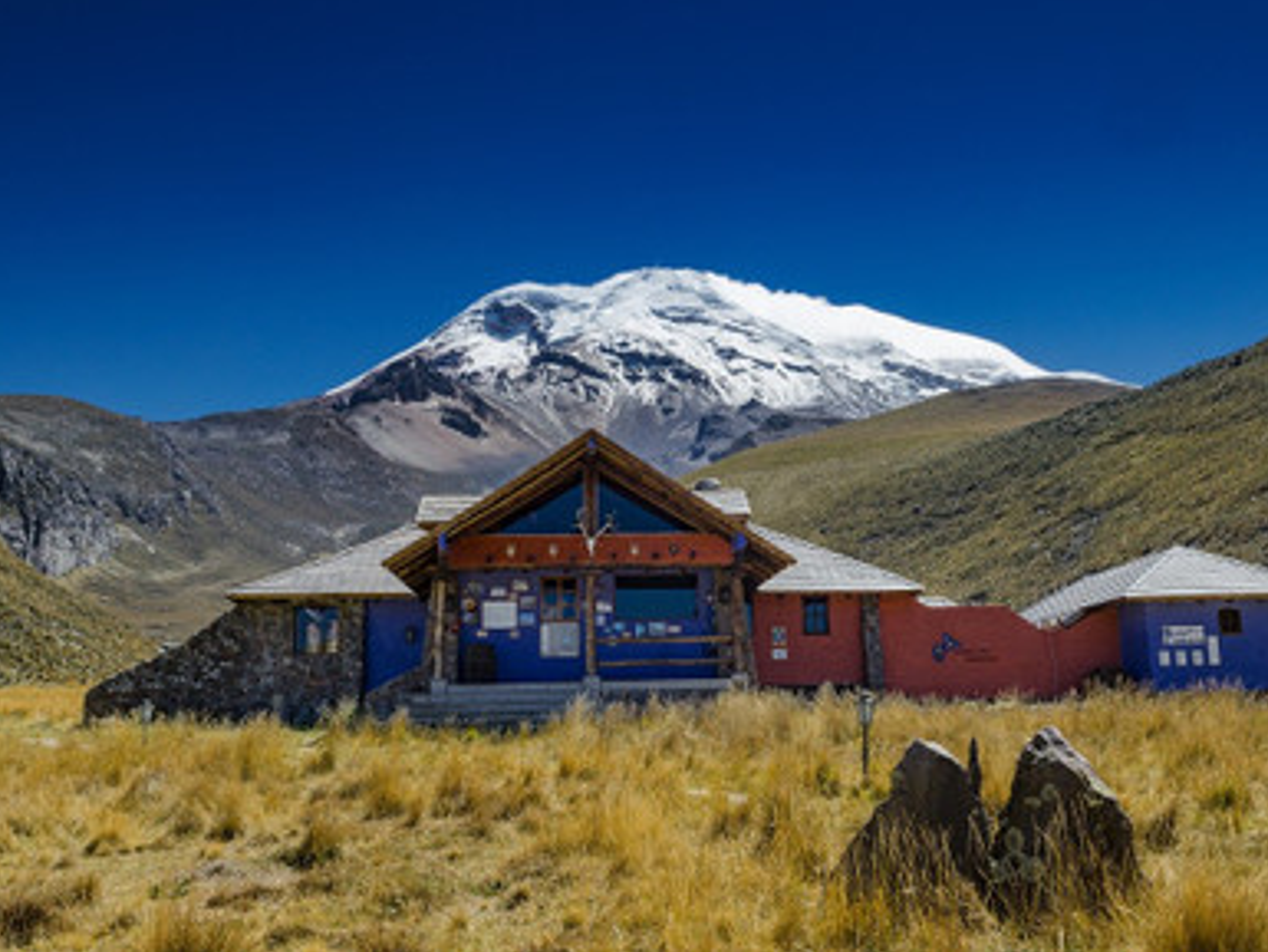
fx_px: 1356
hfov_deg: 50.0
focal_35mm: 37
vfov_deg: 38.7
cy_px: 464
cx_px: 725
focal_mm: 22
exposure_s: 1/200
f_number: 8
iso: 100
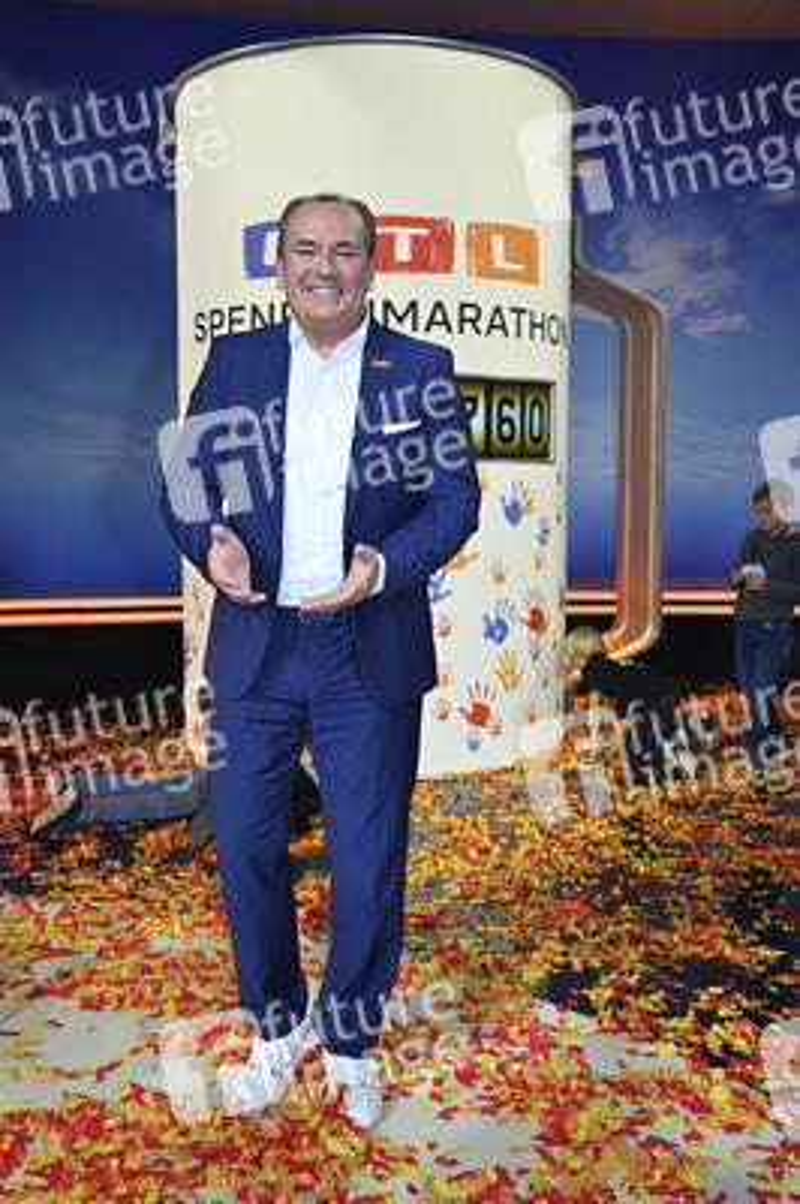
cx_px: 400
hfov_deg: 46.3
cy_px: 602
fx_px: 935
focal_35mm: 28
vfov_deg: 65.5
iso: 1000
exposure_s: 1/200
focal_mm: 28
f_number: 4
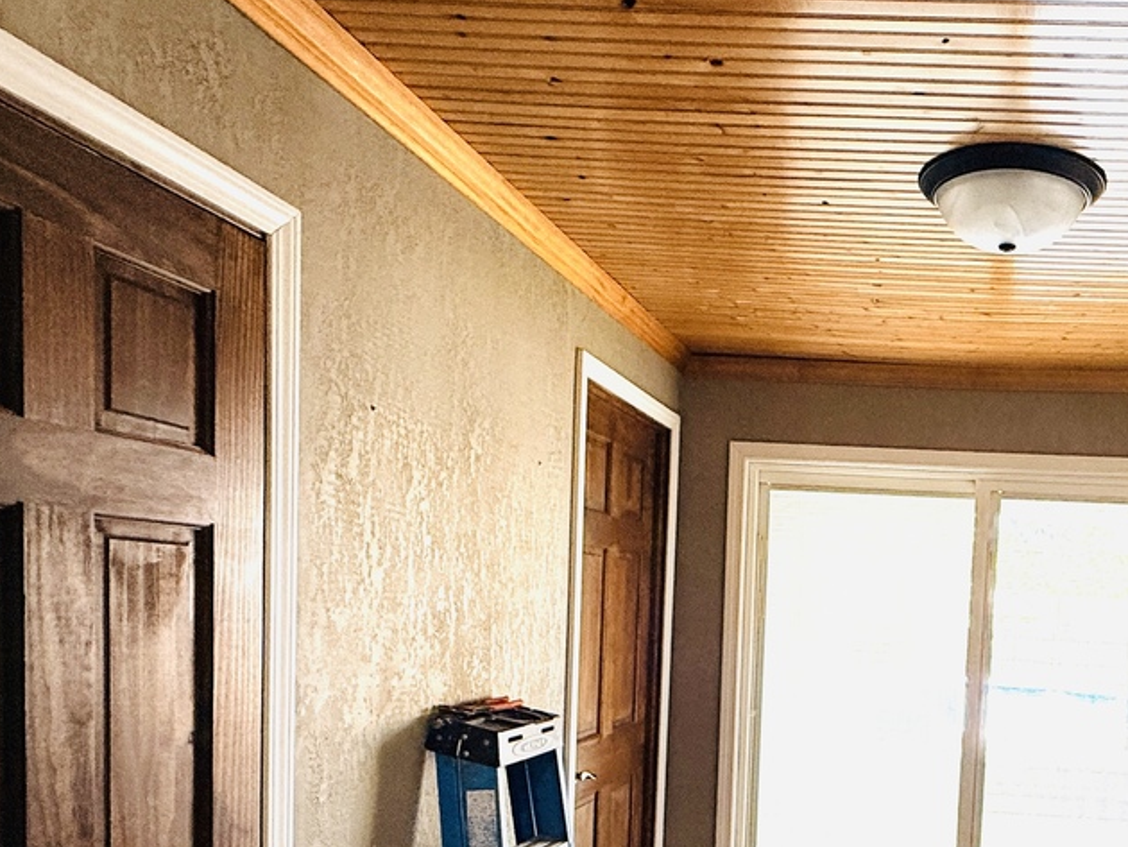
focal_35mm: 32
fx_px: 1043
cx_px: 904
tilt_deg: -2.2
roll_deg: -3.3
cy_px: 691
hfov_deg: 53.0
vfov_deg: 42.0
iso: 200
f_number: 2.2
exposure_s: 1/99
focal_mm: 2.22
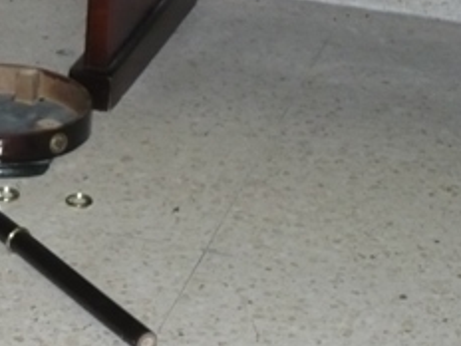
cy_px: 298
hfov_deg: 13.0
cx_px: -76
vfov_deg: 9.9
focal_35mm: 149
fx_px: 1984
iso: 250
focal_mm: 8.9
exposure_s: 1/30
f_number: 3.1
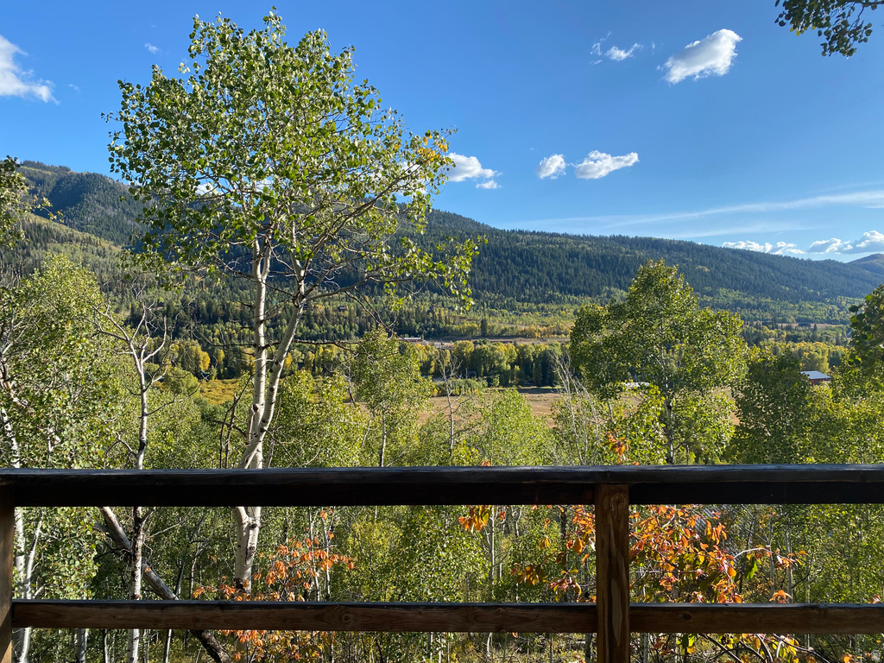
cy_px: 332
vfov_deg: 53.1
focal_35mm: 26
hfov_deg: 67.3
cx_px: 442
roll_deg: +0.6
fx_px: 664
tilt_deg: -1.5
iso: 32
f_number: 1.8
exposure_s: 1/1543
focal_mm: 4.25
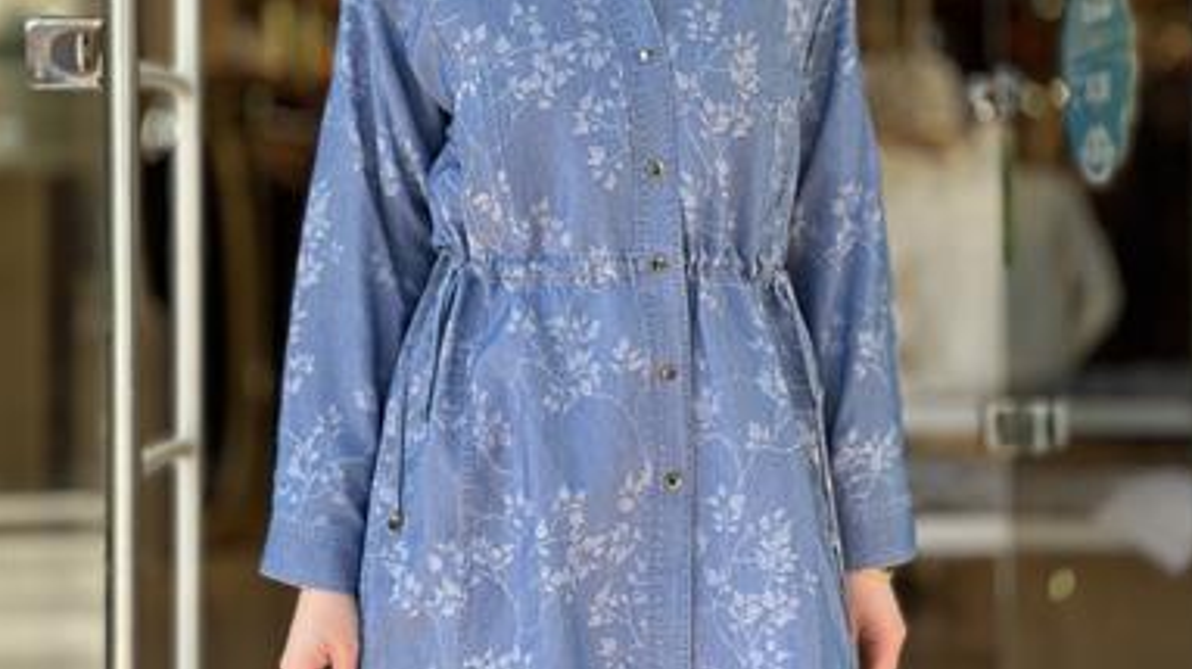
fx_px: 2243
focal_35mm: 71
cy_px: 208
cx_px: 598
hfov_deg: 29.8
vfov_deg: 16.9
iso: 80
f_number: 1.78
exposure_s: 1/604
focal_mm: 6.86
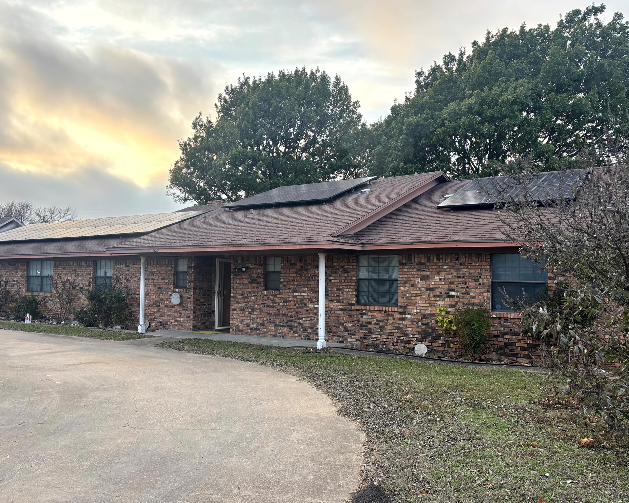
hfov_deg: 62.2
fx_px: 521
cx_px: 320
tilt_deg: +2.0
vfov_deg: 51.5
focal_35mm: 28
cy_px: 253
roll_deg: -0.4
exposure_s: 1/258
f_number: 1.6
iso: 50
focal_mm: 5.96
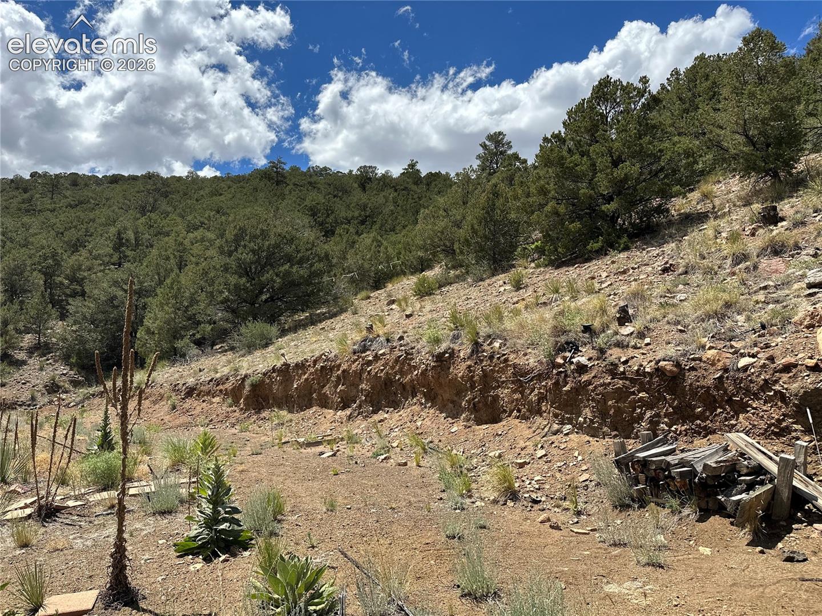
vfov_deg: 56.8
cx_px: 411
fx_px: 570
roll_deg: -0.6
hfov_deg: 71.6
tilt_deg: +7.8
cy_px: 308
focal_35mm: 24
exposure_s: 1/4762
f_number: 1.78
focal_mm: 6.86
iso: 80
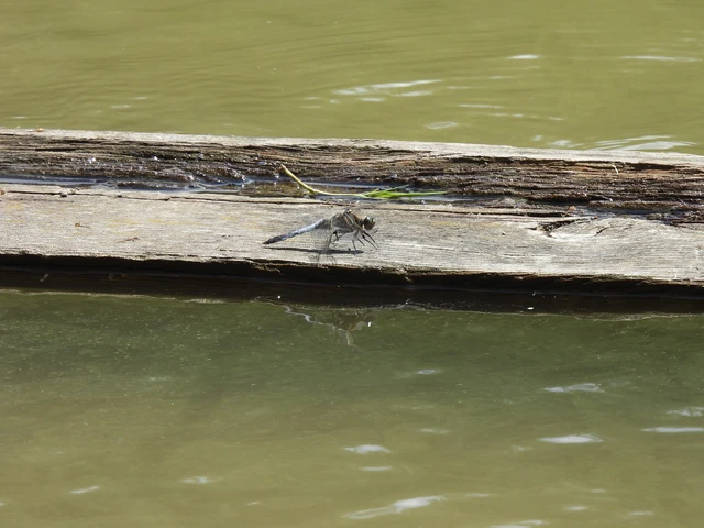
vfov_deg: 1.5
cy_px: 264
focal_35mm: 1000
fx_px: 20337
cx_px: 352
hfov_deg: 2.0
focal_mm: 178
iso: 100
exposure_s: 1/250
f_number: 6.3
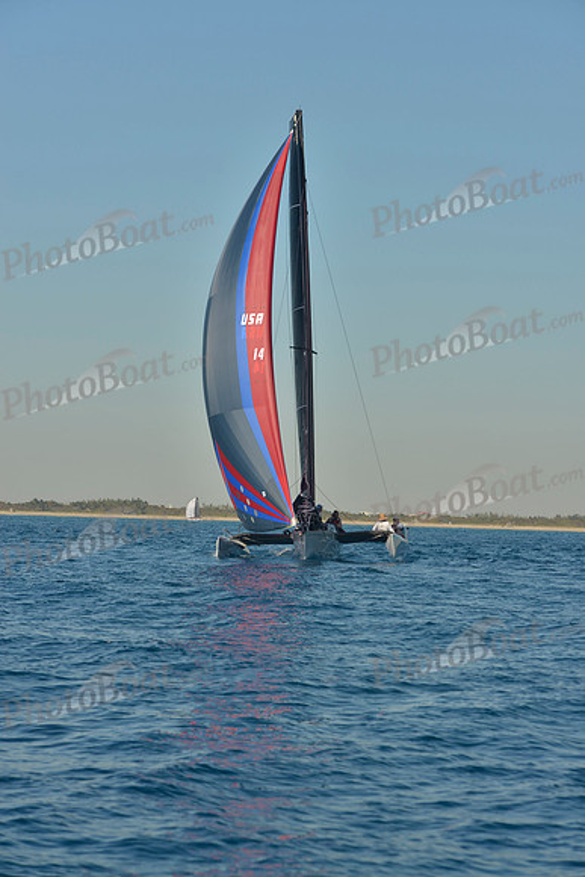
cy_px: 438
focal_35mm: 95
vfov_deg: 21.5
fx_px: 2314
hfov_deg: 14.4
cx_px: 292
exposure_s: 1/640
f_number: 7.1
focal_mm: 95
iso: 200
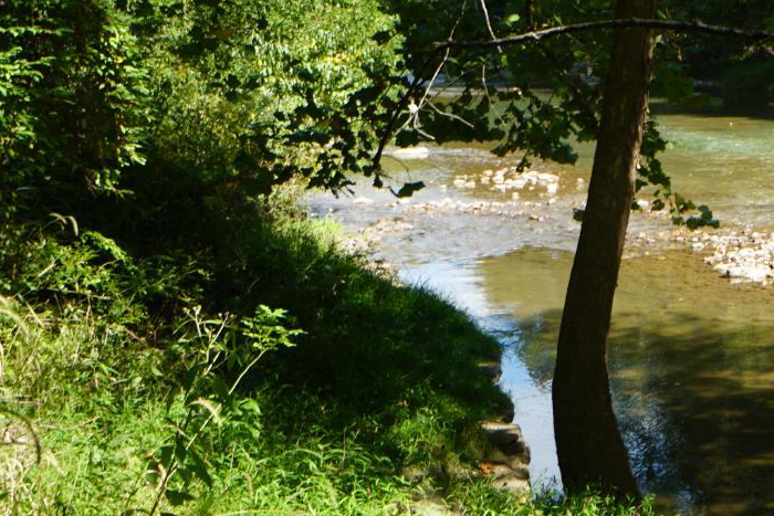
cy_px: 90
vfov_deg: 17.1
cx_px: 933
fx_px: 1699
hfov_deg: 23.4
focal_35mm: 79
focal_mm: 18
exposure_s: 1/80
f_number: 7.1
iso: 100
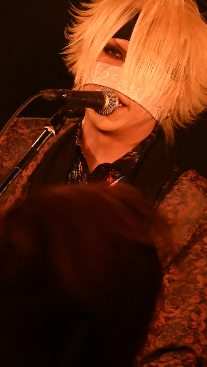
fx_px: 3051
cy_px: 213
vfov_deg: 6.9
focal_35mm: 313
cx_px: 90
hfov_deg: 3.9
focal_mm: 125
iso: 11400
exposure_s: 1/60
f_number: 5.3
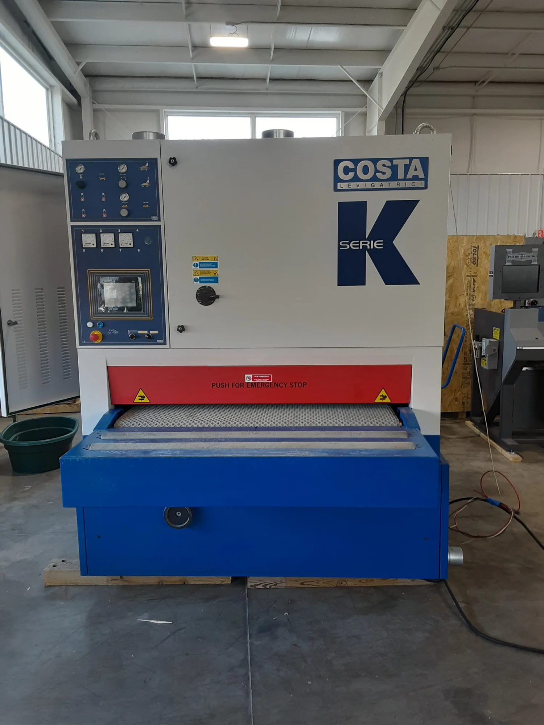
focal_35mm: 28
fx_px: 587
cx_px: 272
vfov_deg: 63.4
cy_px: 362
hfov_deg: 49.7
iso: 64
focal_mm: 2.9
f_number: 1.9
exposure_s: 1/40
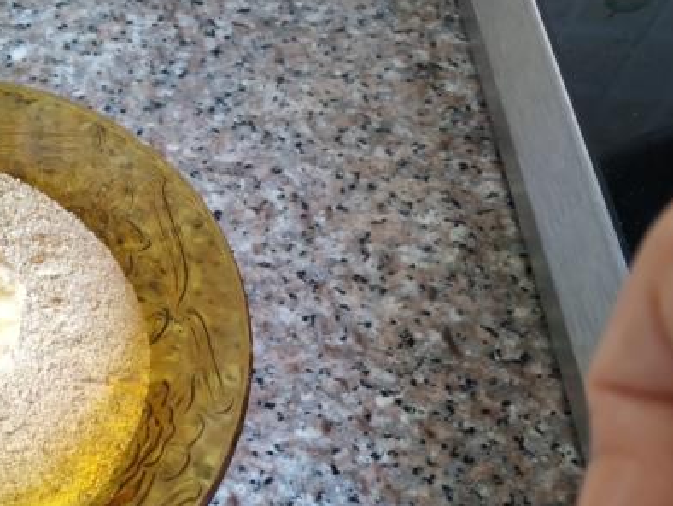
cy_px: 323
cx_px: 167
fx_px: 817
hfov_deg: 43.3
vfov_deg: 34.2
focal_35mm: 42
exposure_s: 1/20
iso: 320
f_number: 1.9
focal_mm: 3.94
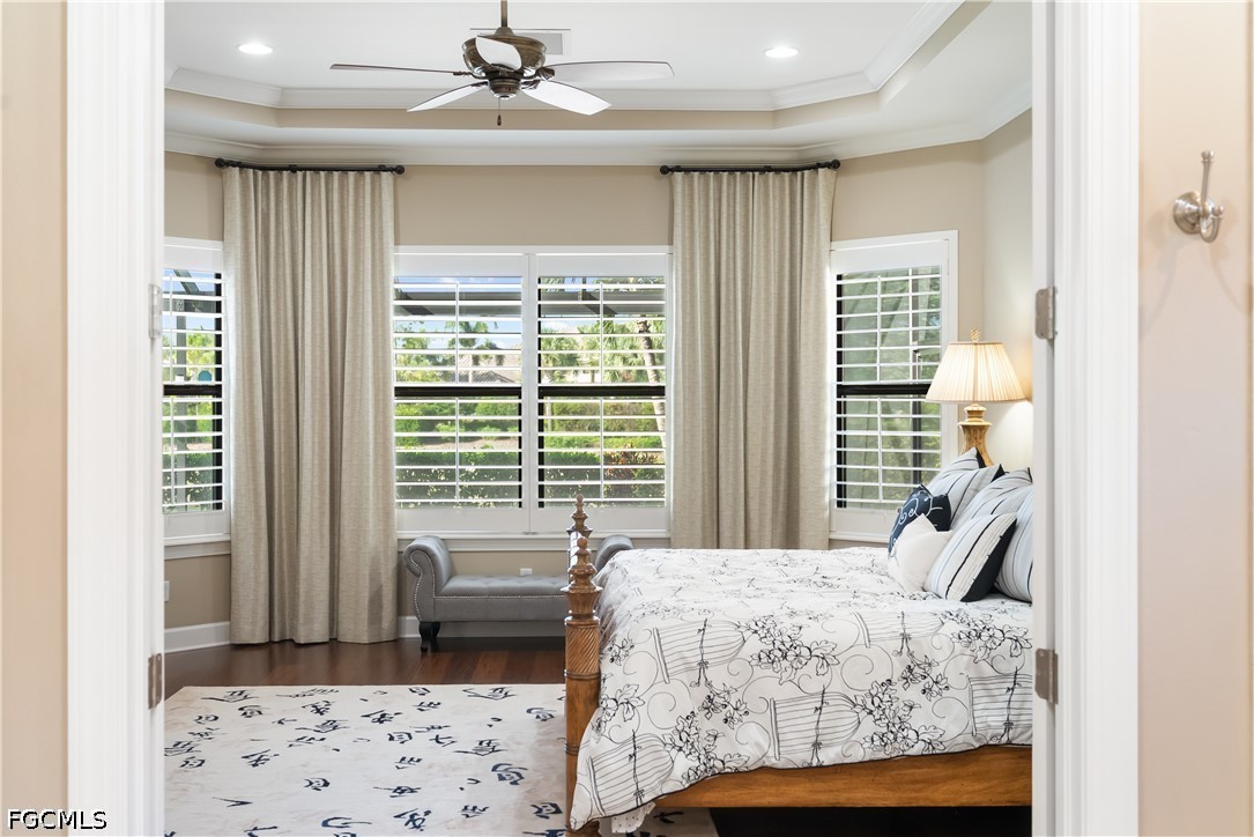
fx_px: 1289
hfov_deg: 51.9
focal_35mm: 37
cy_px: 418
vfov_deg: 36.0
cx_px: 627
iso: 1600
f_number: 5.6
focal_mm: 37
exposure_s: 1/30
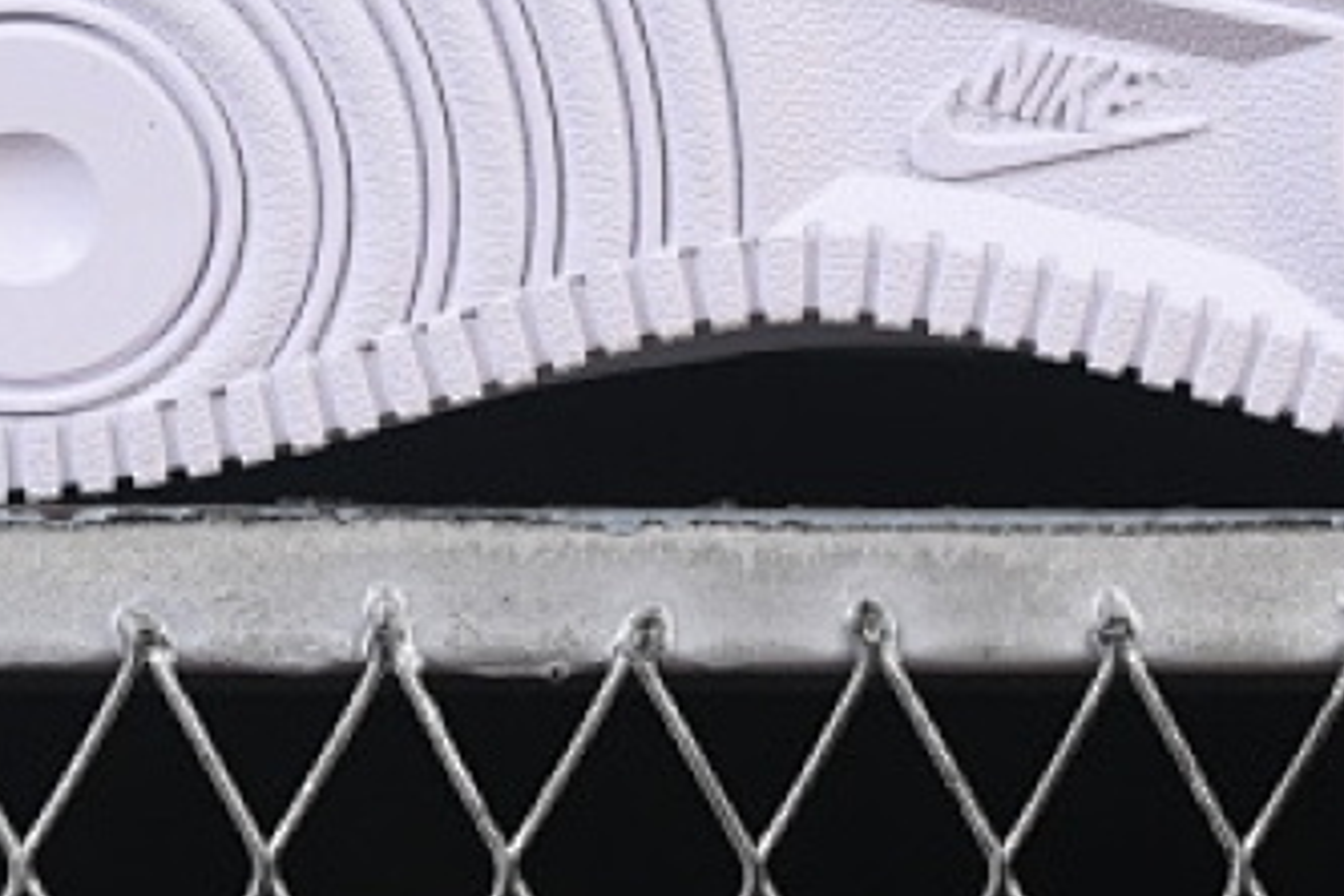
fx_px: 9071
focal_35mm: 243
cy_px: -387
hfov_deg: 8.5
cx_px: 678
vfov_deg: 5.6
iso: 160
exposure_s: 1/80
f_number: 8
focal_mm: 50
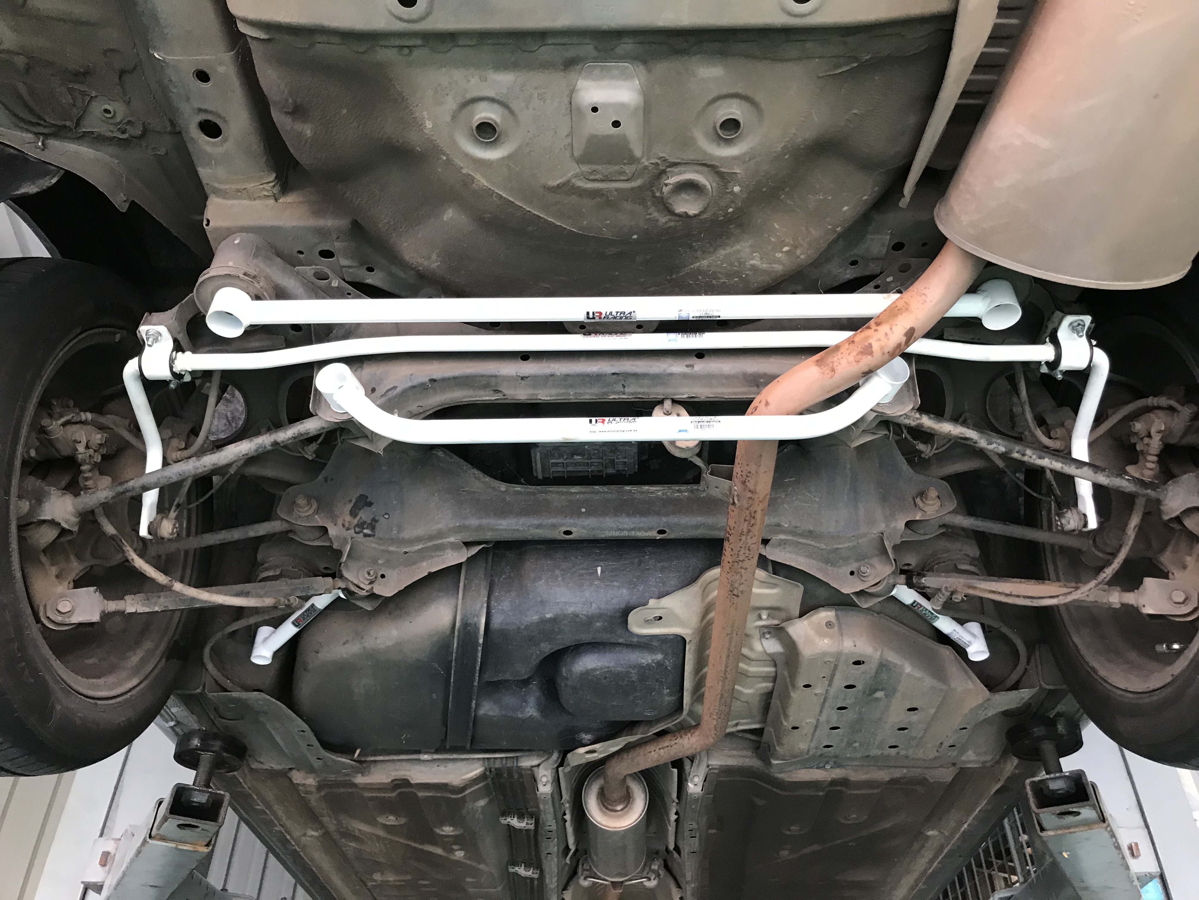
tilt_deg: +37.9
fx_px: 970
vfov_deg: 49.7
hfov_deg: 63.4
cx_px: 600
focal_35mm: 28
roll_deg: +0.3
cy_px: 450
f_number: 1.8
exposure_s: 1/17
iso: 64
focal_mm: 3.99
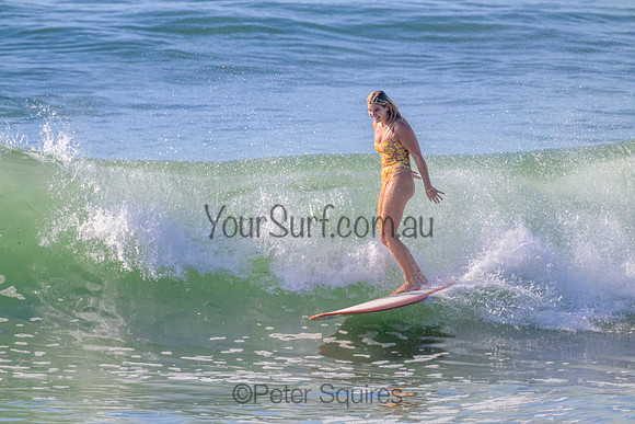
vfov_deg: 1.7
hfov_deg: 2.6
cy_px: 212
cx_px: 318
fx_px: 14114
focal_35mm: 800
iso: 1000
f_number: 11
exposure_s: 1/2000
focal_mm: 800
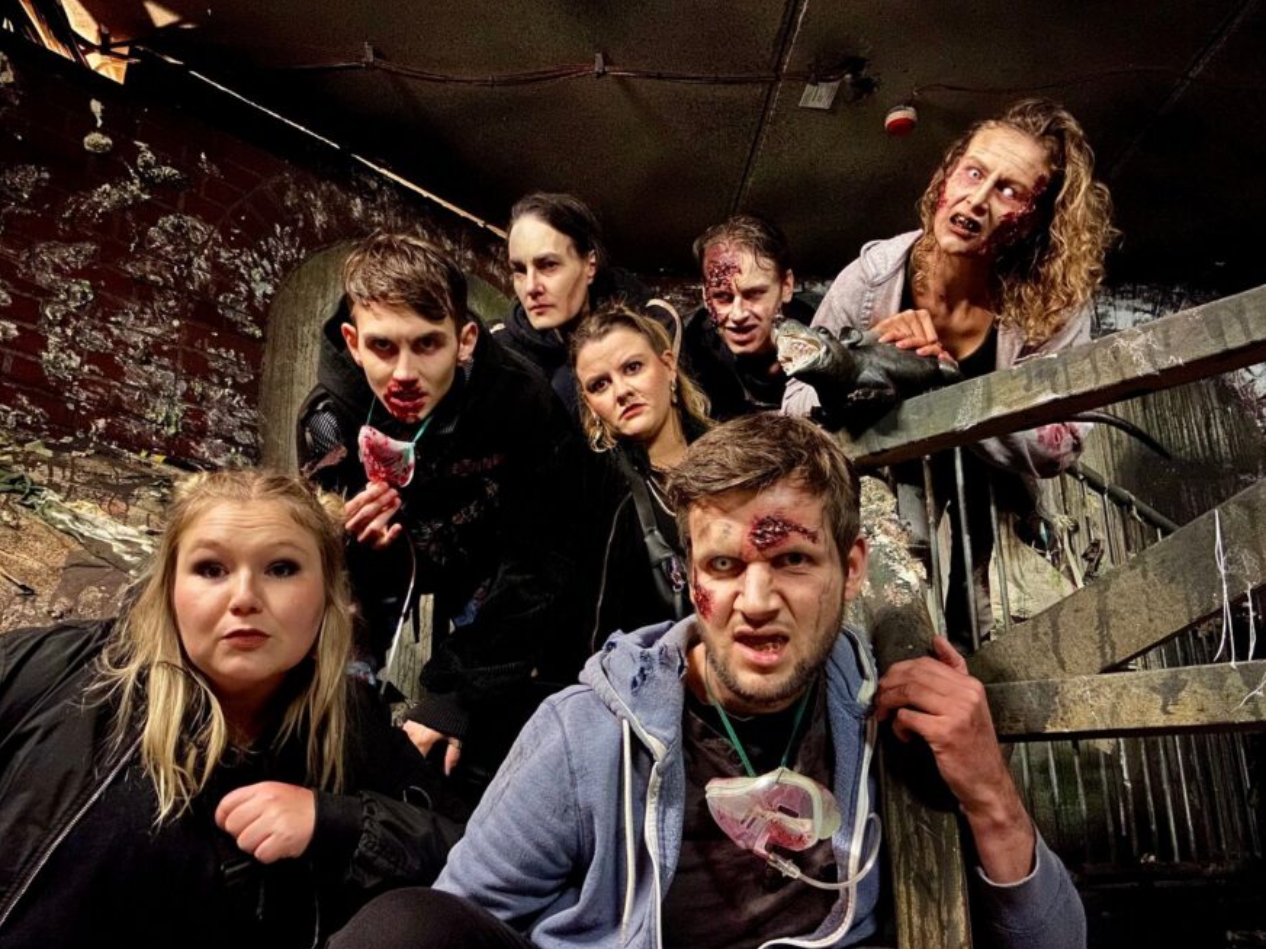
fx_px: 987
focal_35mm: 27
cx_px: 601
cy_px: 547
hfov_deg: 65.3
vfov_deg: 51.2
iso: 400
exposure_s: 1/5
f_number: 1.9
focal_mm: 2.69
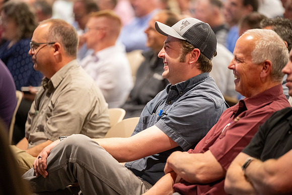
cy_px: 98
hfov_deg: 10.3
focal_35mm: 200
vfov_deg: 6.9
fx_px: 1623
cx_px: 146
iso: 3200
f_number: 2.8
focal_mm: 200
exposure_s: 1/125
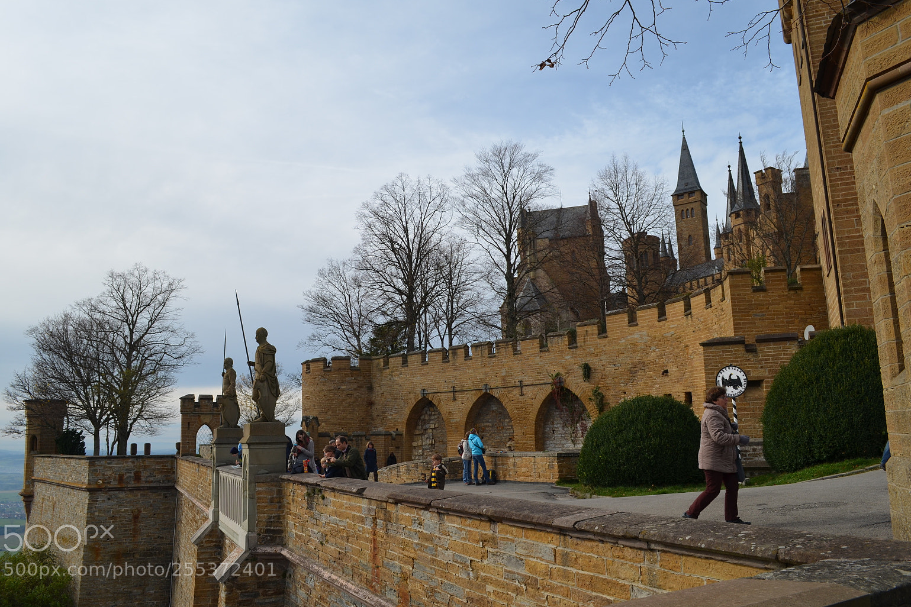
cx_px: 440
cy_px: 303
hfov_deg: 65.5
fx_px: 709
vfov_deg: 46.4
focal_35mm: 28
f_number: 8
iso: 125
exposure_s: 1/250
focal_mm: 18
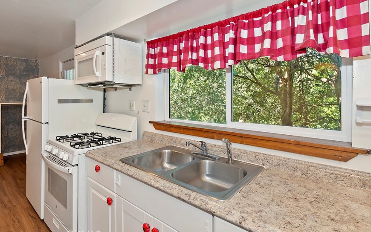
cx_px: 175
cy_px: 95
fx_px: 182
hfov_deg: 91.0
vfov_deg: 64.5
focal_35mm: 18
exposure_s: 1/30
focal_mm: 10
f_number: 8
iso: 400
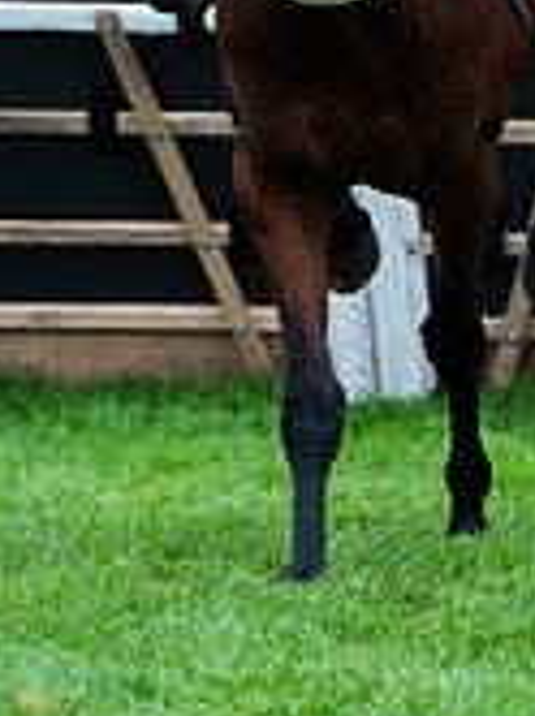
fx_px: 12045
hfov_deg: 2.5
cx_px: 1350
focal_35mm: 583
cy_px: -63
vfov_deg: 3.4
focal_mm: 155
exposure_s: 1/1000
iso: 1000
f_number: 4
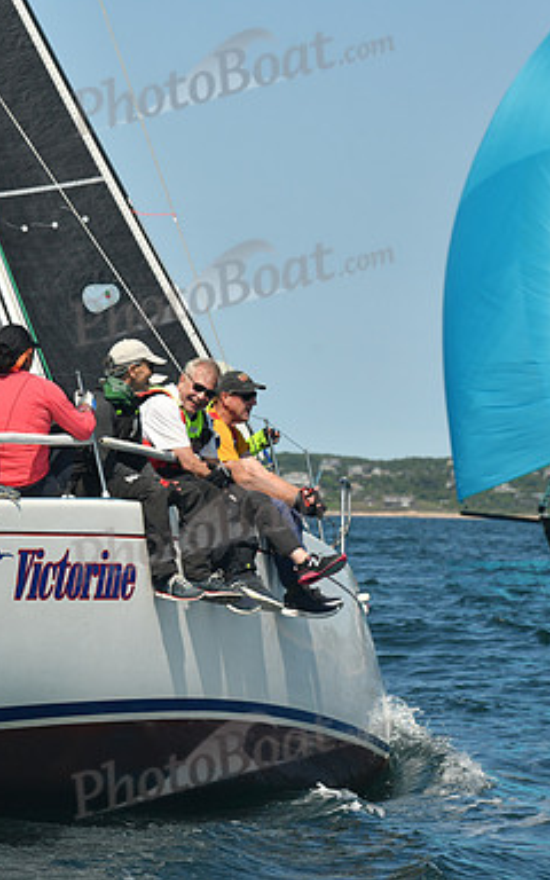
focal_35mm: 185
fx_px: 4437
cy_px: 439
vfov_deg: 11.3
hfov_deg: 7.1
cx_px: -46
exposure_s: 1/640
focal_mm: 120
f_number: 8
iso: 320
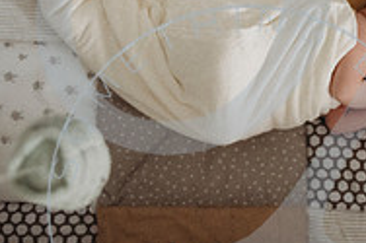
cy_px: 42
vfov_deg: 18.0
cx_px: 348
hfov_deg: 25.9
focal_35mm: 75
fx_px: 762
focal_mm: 24
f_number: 2.8
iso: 3200
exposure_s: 1/125
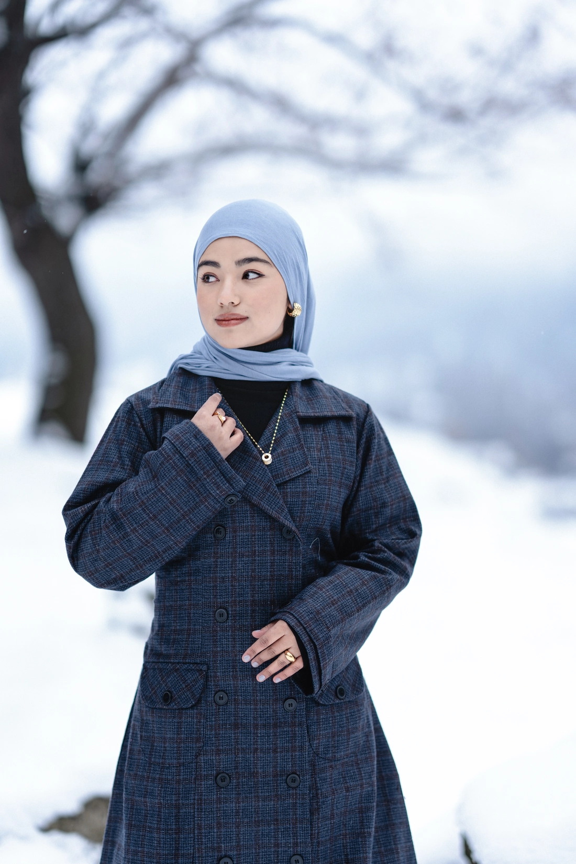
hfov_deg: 16.1
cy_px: 432
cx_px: 288
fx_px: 2040
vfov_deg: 23.9
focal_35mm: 85
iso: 50
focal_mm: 85
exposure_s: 1/1000
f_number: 1.4
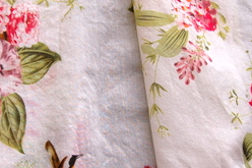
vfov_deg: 15.7
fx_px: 609
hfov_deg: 23.4
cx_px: 113
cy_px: 92
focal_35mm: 87
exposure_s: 1/160
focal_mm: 24
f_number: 6.3
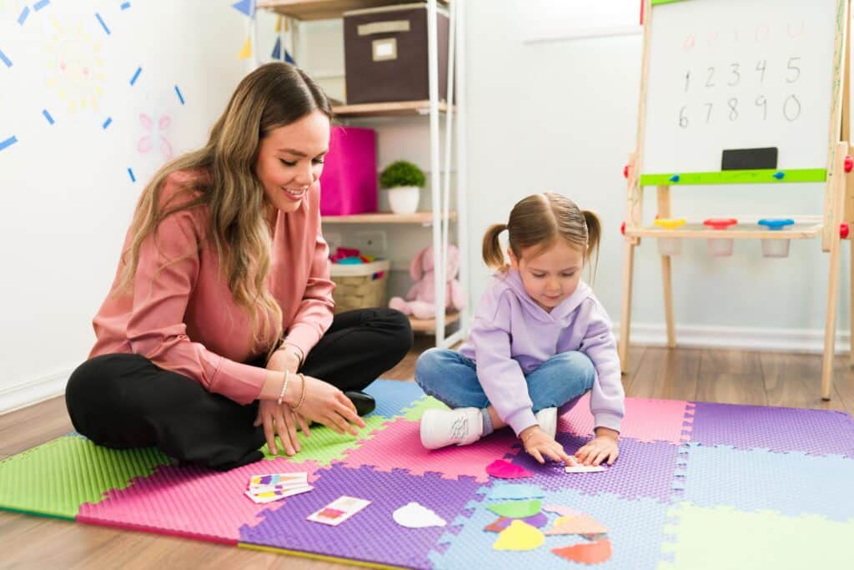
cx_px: 427
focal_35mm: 35
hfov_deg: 54.4
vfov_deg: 37.9
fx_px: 830
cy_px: 285
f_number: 1.8
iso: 400
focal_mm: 35
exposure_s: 1/125
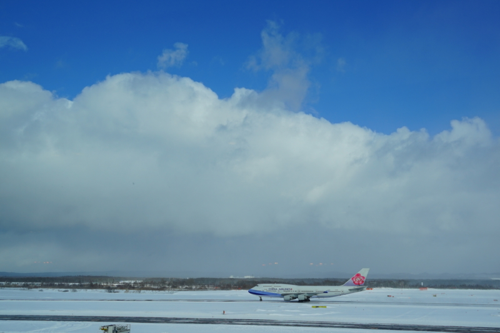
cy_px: 166
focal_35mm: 39
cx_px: 250
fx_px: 542
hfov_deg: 49.6
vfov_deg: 34.2
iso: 100
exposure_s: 1/640
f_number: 8
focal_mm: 26
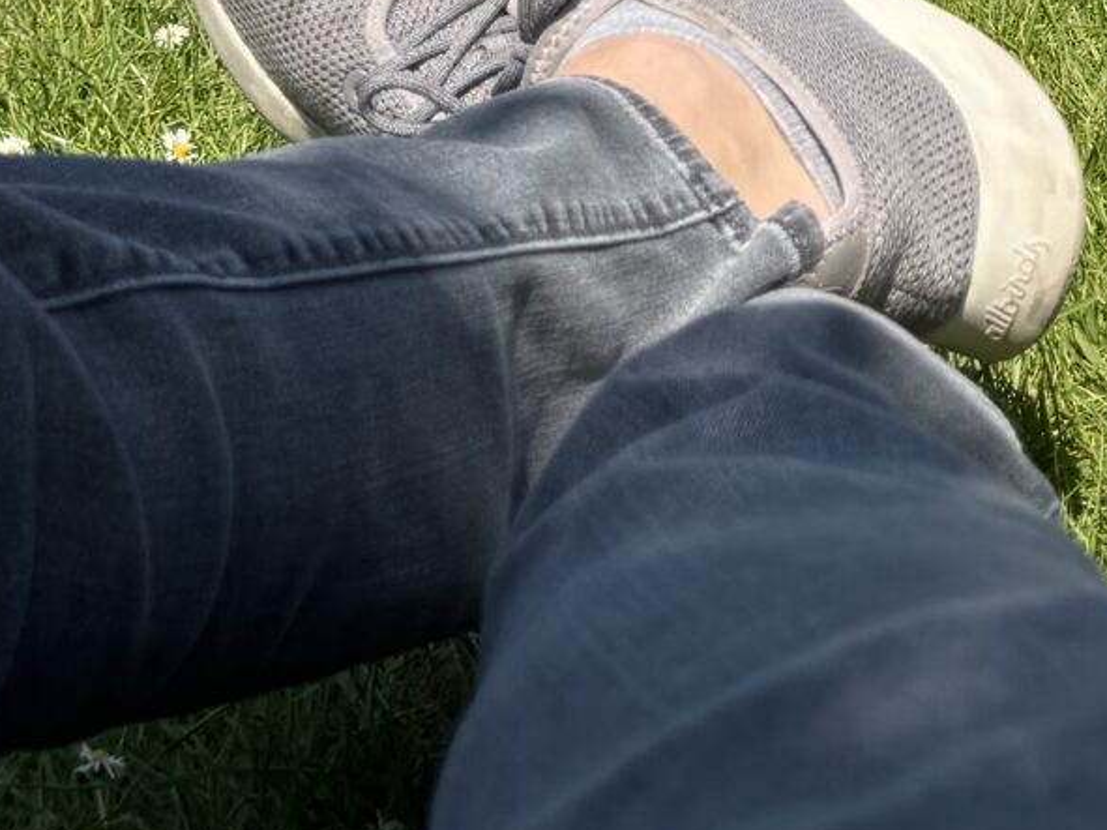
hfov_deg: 18.2
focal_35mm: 104
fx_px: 3325
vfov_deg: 12.6
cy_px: -793
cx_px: 1216
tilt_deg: -3.4
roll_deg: -0.3
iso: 80
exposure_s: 1/3096
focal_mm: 6.76
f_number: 1.78
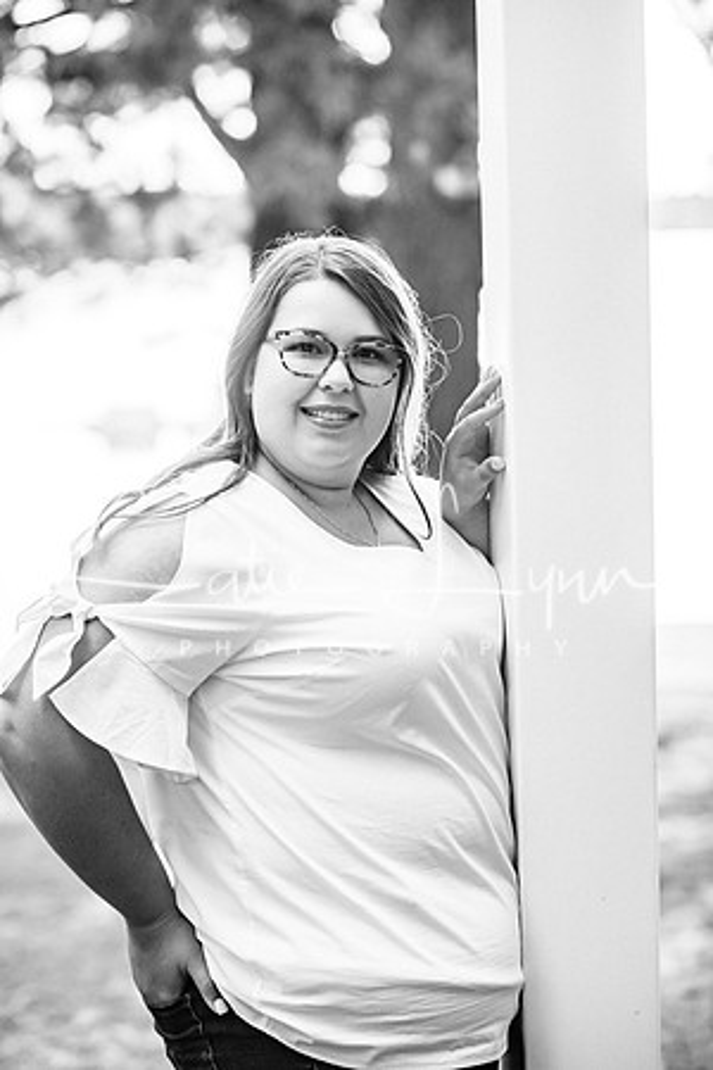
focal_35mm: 85
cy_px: 535
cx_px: 356
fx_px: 2525
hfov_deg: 16.1
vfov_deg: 23.9
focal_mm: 85
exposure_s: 1/320
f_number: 2.8
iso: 800
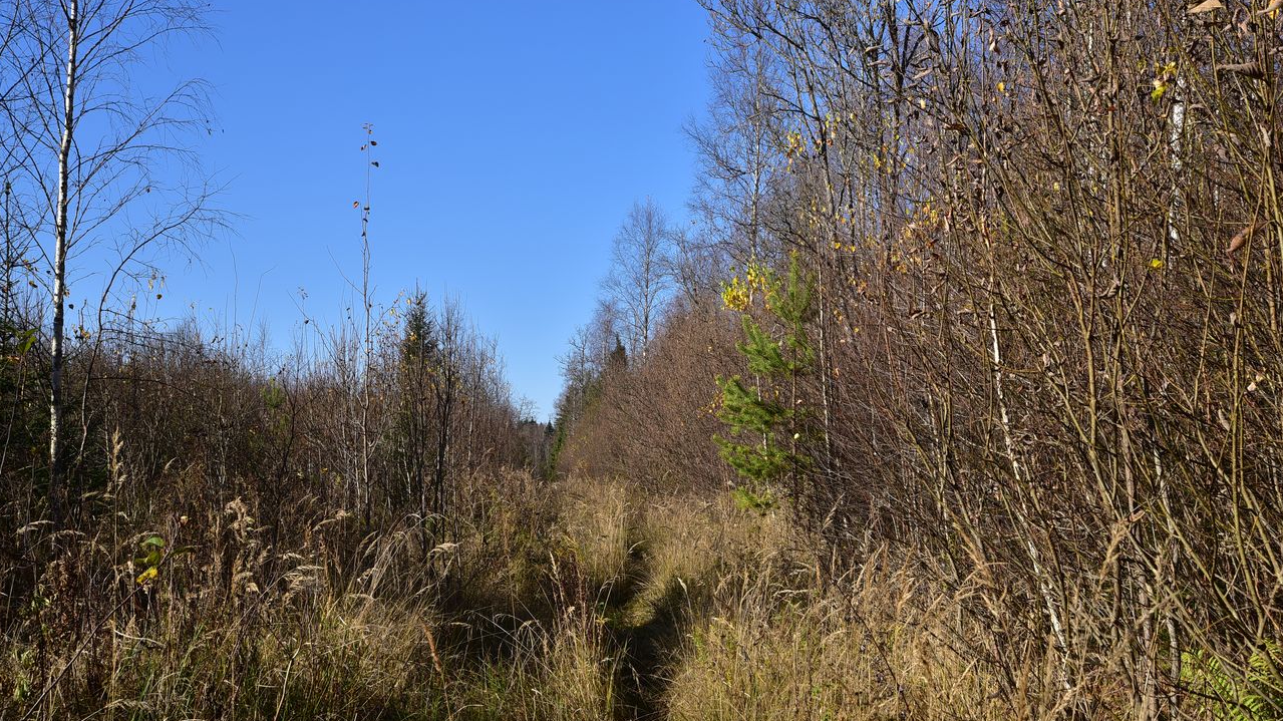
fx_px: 1667
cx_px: 643
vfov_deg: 24.4
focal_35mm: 49
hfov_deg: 42.1
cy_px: 390
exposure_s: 1/125
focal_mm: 46
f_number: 14
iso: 160
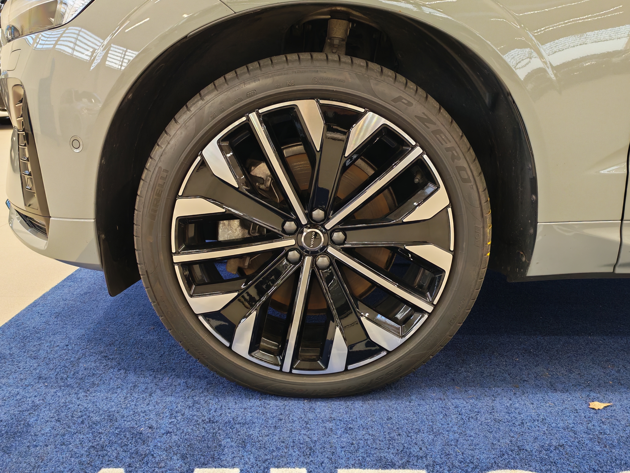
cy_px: 236
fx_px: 619
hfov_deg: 54.0
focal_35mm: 34
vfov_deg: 41.8
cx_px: 315
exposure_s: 1/100
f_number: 1.9
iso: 1000
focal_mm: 6.12
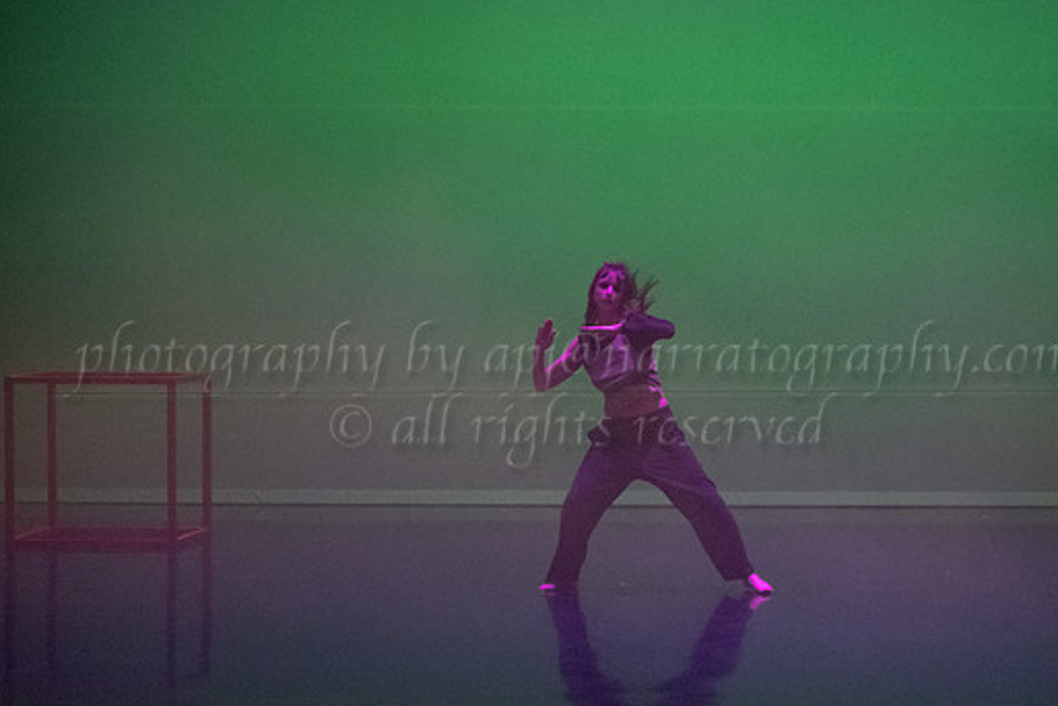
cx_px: 684
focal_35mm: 111
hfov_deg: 18.4
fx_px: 3262
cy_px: 398
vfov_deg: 12.3
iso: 4000
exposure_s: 1/250
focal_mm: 75
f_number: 3.2
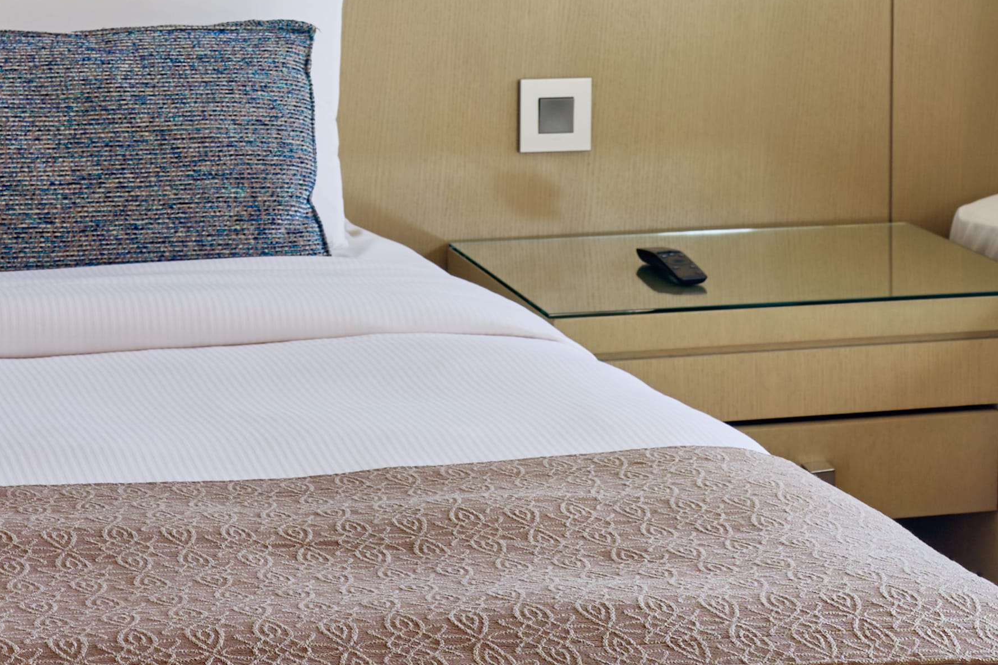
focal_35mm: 111
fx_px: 3077
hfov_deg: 18.4
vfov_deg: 12.0
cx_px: 435
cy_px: -167
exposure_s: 1/4
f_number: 7.1
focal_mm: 24
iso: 100
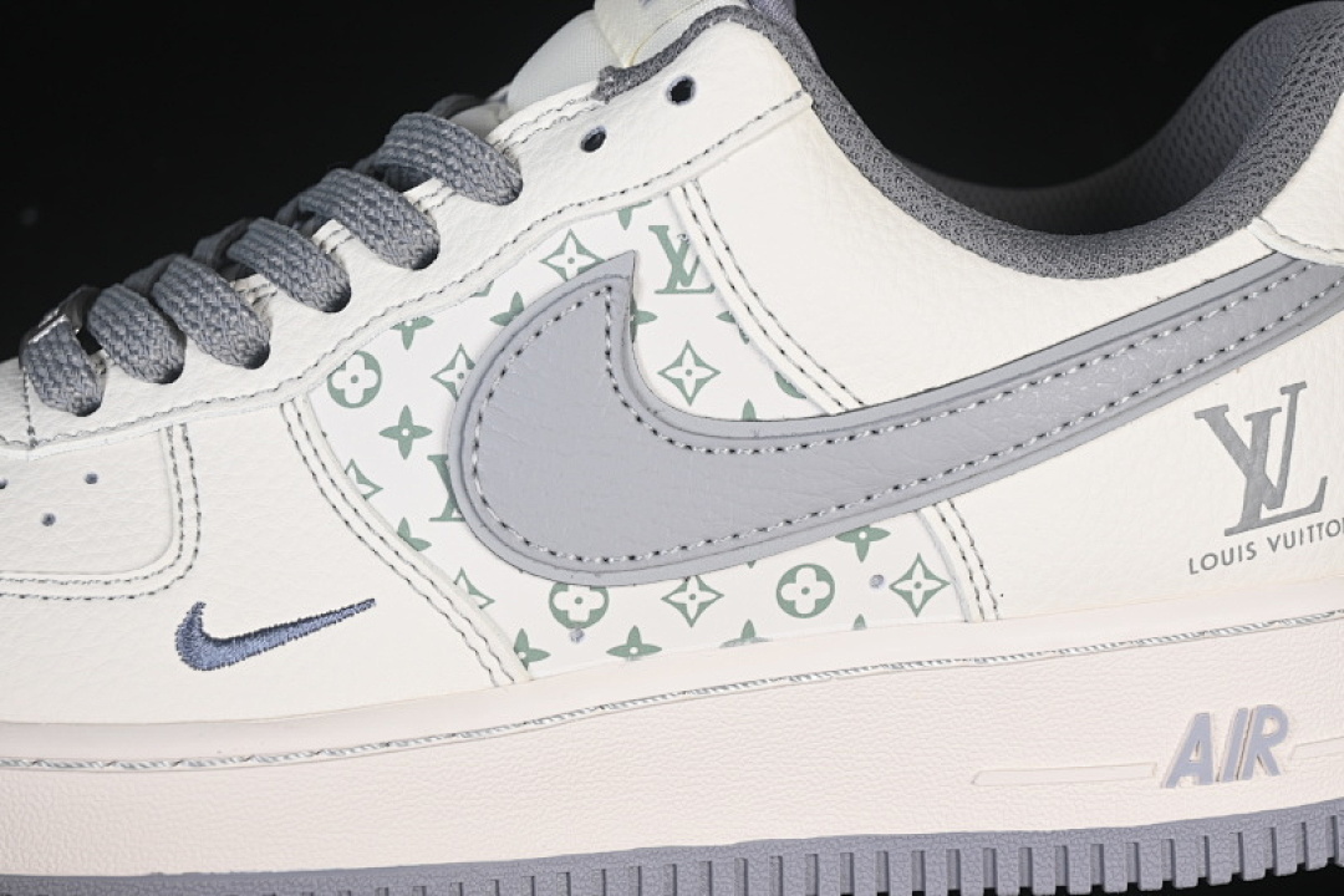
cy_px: 448
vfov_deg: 18.2
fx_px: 2800
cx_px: 672
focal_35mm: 75
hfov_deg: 27.0
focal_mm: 50
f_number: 7.1
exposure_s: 1/80
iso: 160
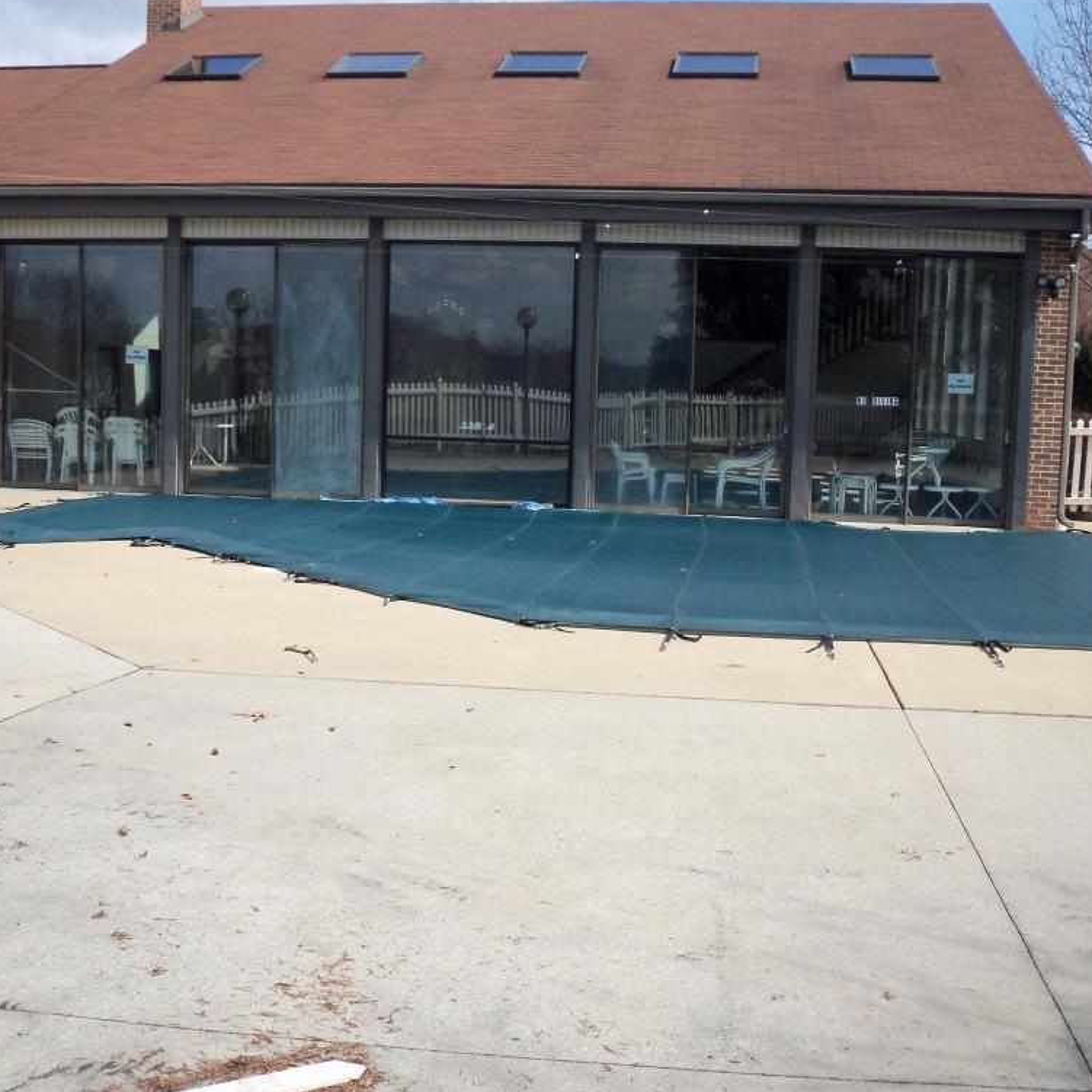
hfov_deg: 40.9
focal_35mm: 41
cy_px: 538
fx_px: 1463
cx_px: 506
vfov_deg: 40.9
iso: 80
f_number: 8.8
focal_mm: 5.7
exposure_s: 1/200
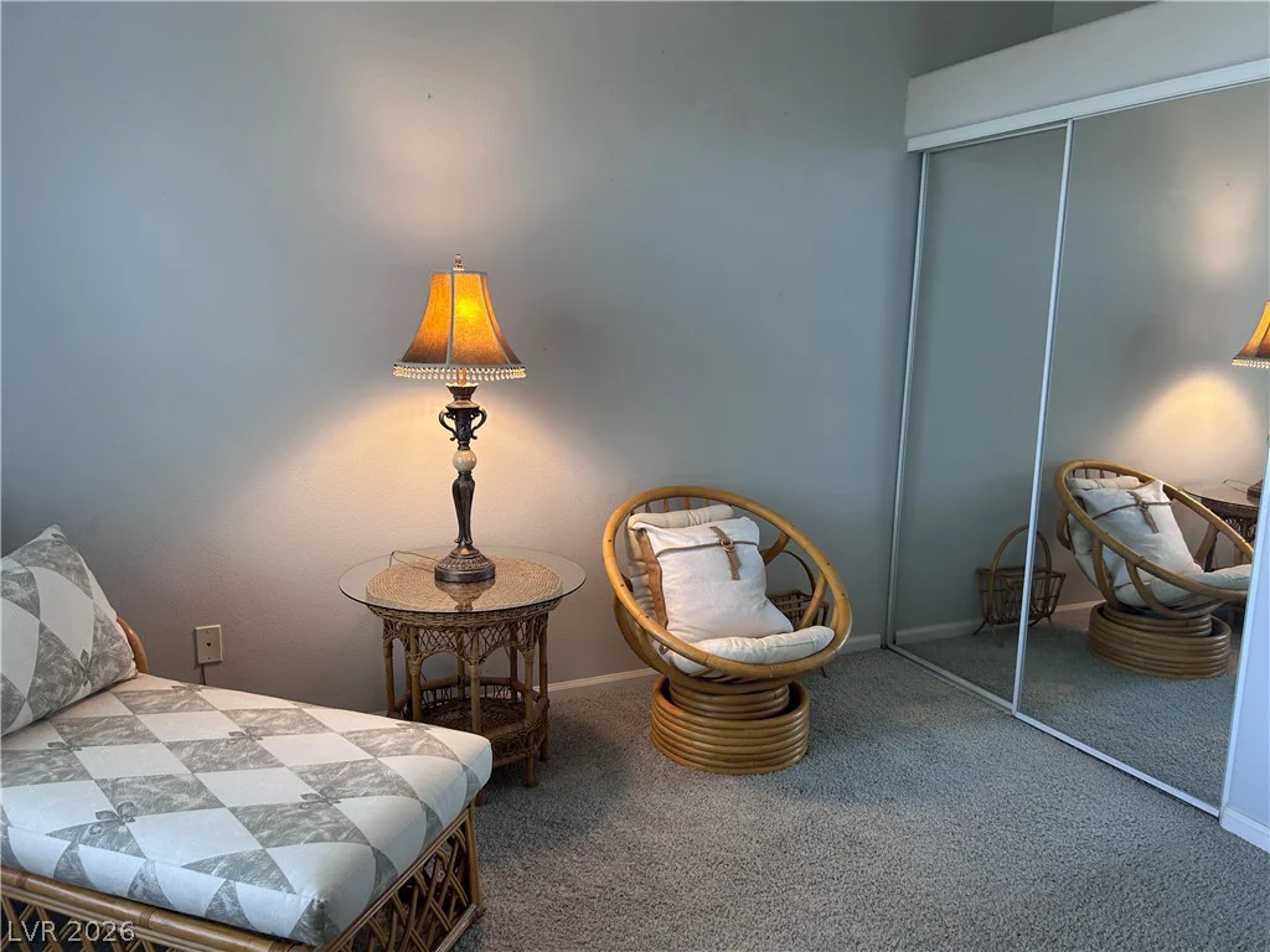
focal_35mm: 26
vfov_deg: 53.1
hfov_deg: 67.3
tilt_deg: -10.2
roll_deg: -0.5
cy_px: 476
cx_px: 635
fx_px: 954
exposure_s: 1/60
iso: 64
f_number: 1.5
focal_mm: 5.7
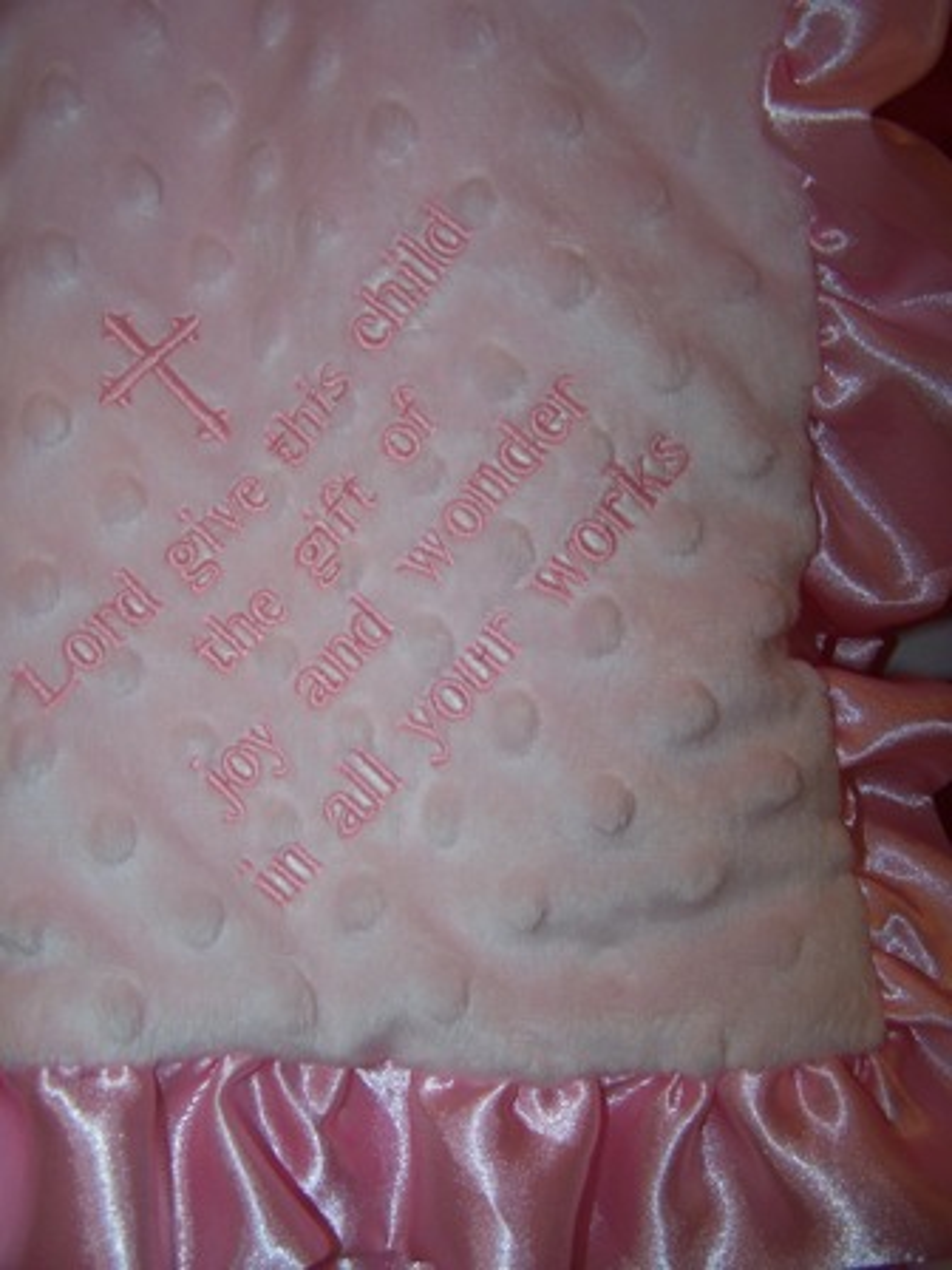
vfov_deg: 49.0
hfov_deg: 37.7
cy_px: 635
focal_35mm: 38
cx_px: 476
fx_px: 1393
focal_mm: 6.3
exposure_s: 1/60
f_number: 2.8
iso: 80
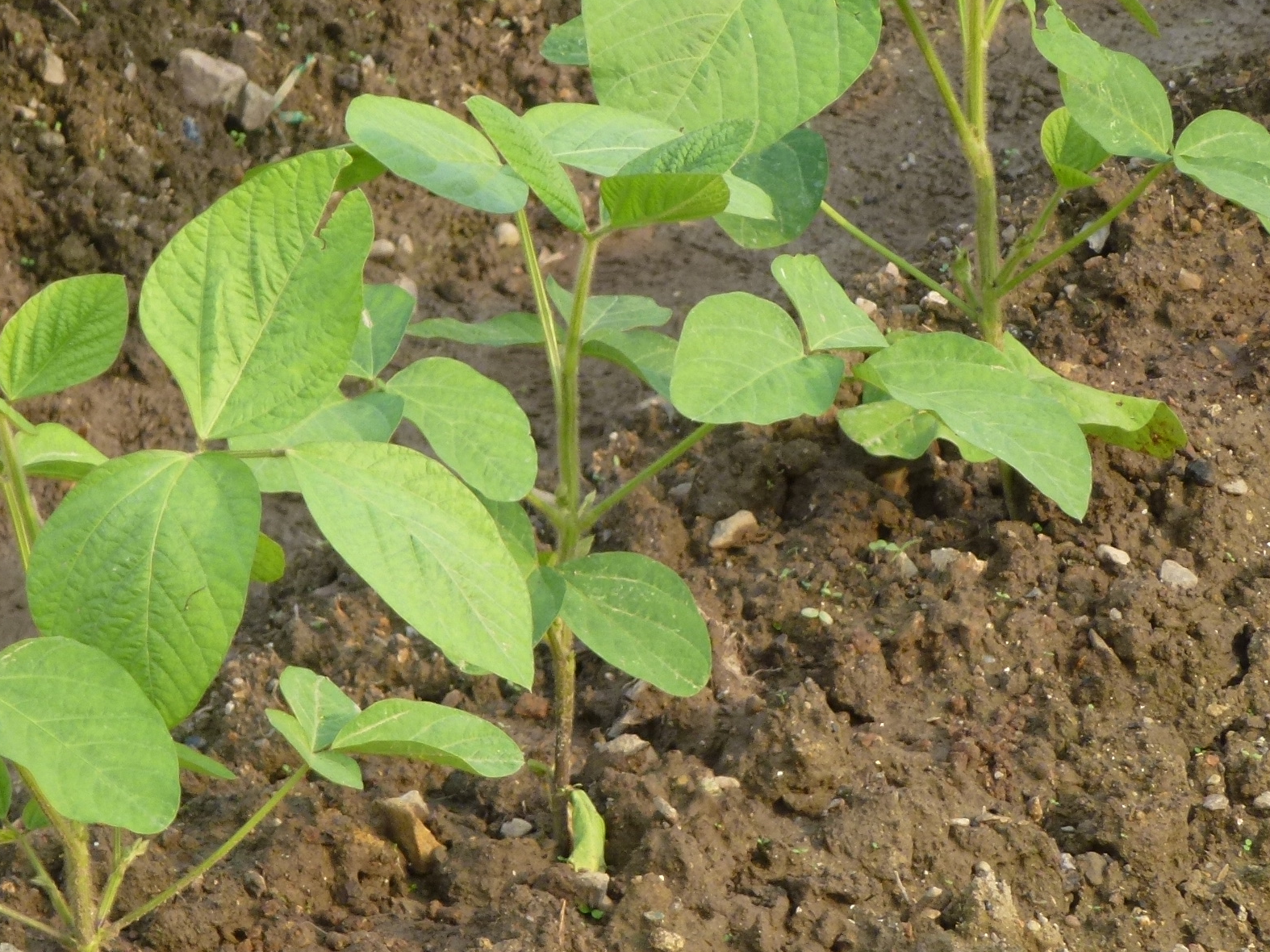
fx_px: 14856
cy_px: 526
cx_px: 570
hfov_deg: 4.9
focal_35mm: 405
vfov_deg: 3.7
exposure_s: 1/100
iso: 160
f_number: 5.6
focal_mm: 44.5
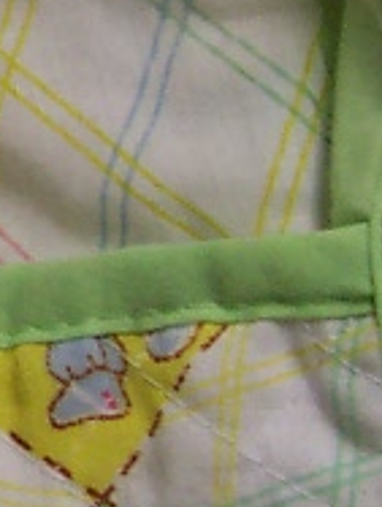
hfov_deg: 6.0
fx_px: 3475
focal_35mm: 237
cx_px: -642
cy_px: 111
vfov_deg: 8.3
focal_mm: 5.6
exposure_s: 1/90
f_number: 2.8
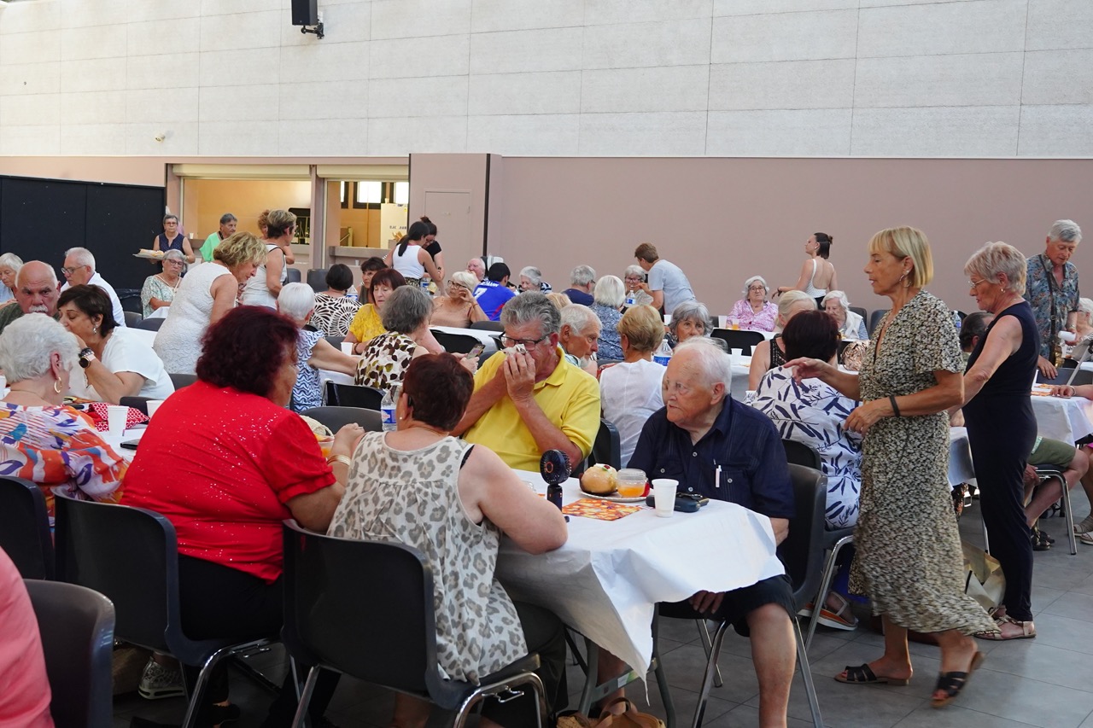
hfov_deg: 46.4
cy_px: 364
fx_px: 1275
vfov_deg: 31.9
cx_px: 546
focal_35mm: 42
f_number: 4.5
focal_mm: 28
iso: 2000
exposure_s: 1/125
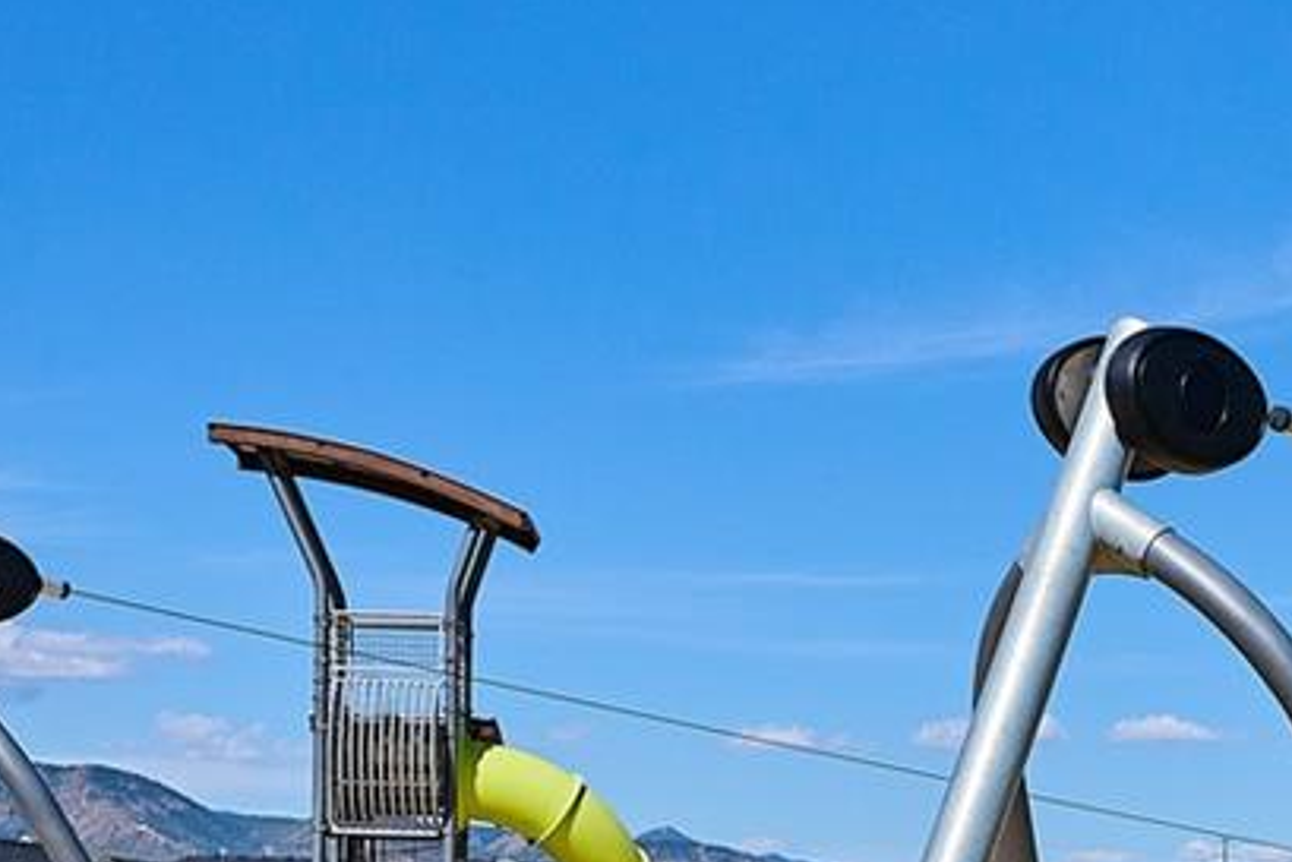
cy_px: 906
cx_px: 1197
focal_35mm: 86
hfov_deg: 23.0
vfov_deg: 15.5
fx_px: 3087
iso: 400
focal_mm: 22
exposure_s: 1/1600
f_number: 10
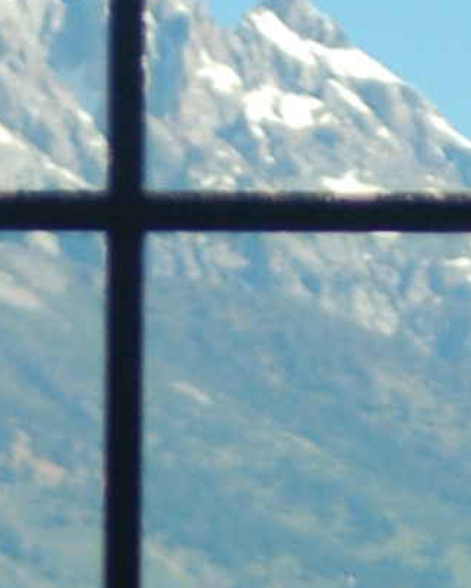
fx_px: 10987
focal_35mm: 631
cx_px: 104
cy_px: 860
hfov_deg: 2.5
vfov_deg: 3.1
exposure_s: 1/160
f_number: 5.6
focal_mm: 80
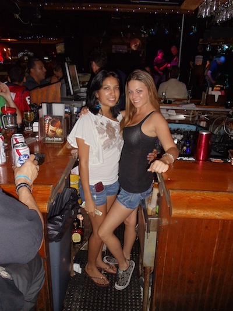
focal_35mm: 44
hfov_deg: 32.9
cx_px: 116
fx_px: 395
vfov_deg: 42.9
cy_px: 156
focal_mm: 6
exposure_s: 1/30
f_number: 3.5
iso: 200
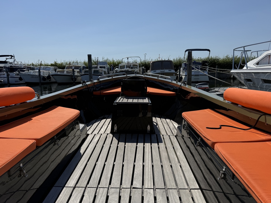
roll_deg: +1.5
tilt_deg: -8.2
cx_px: 136
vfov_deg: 56.8
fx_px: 188
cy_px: 102
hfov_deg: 71.6
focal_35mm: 24
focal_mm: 6.76
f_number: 1.78
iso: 80
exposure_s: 1/9091
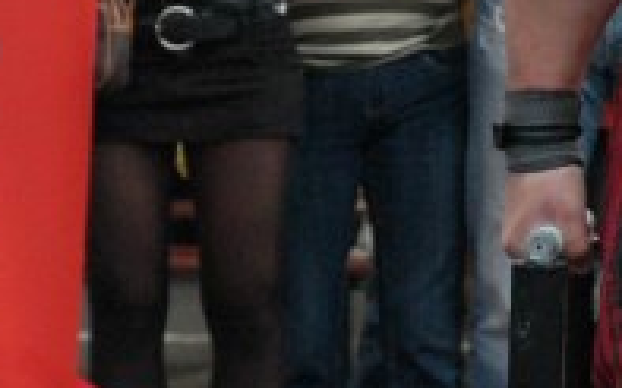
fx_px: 5780
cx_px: 505
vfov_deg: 3.8
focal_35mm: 341
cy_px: -21
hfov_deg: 6.2
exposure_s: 1/1250
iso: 500
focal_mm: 55
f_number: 4.5
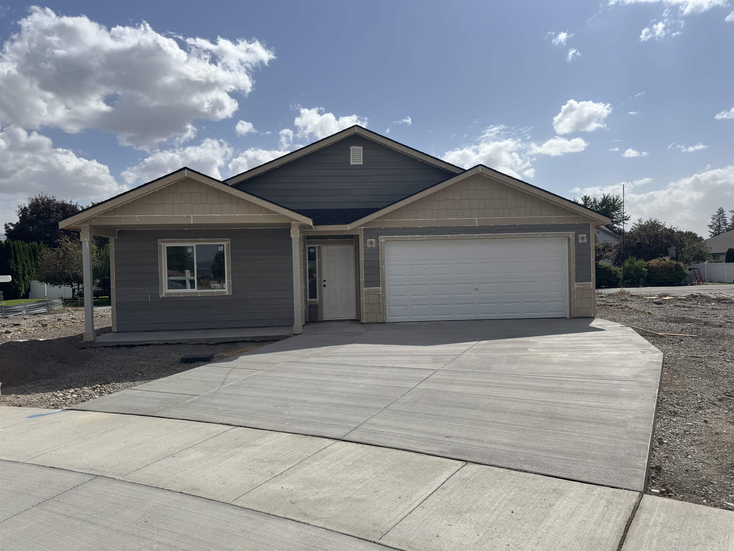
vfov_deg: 56.8
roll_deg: +1.7
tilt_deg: -1.5
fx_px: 509
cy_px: 276
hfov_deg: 71.6
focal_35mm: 24
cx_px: 367
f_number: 1.78
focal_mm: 6.76
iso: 80
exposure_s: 1/5814
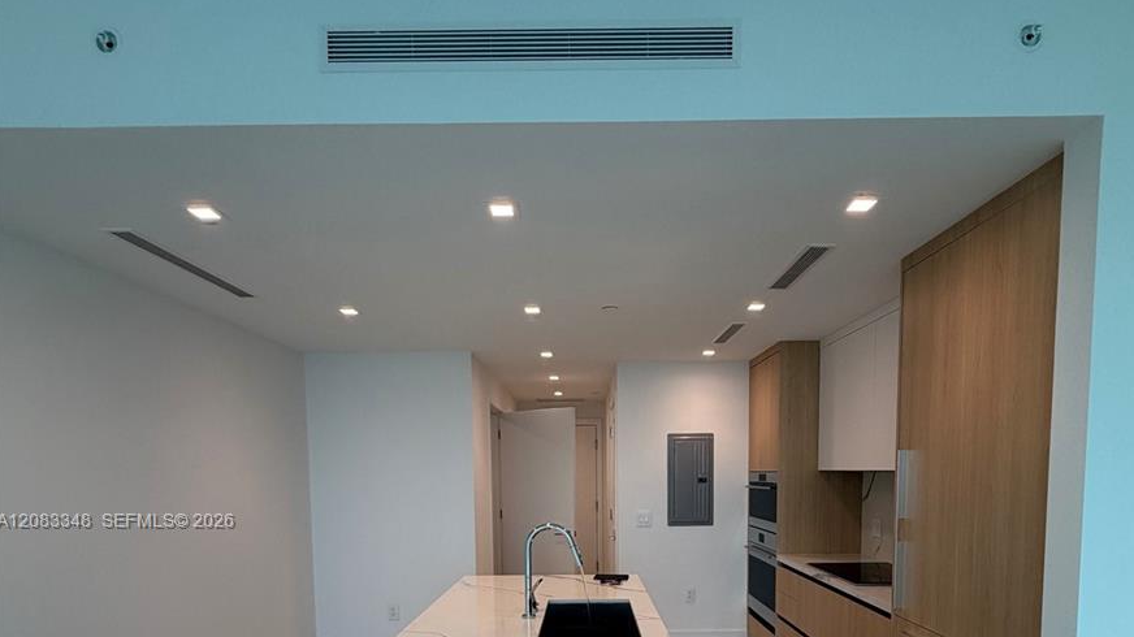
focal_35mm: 21
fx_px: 631
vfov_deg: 49.9
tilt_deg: -4.6
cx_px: 579
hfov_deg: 83.8
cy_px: 523
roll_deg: +0.5
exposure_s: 1/125
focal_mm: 2.22
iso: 64
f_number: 2.2
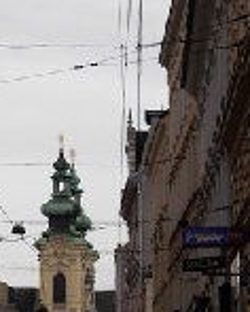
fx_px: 2058
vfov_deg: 8.7
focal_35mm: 223
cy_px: 185
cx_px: -68
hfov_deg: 6.9
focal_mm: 11.5
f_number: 3.5
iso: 79
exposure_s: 1/117
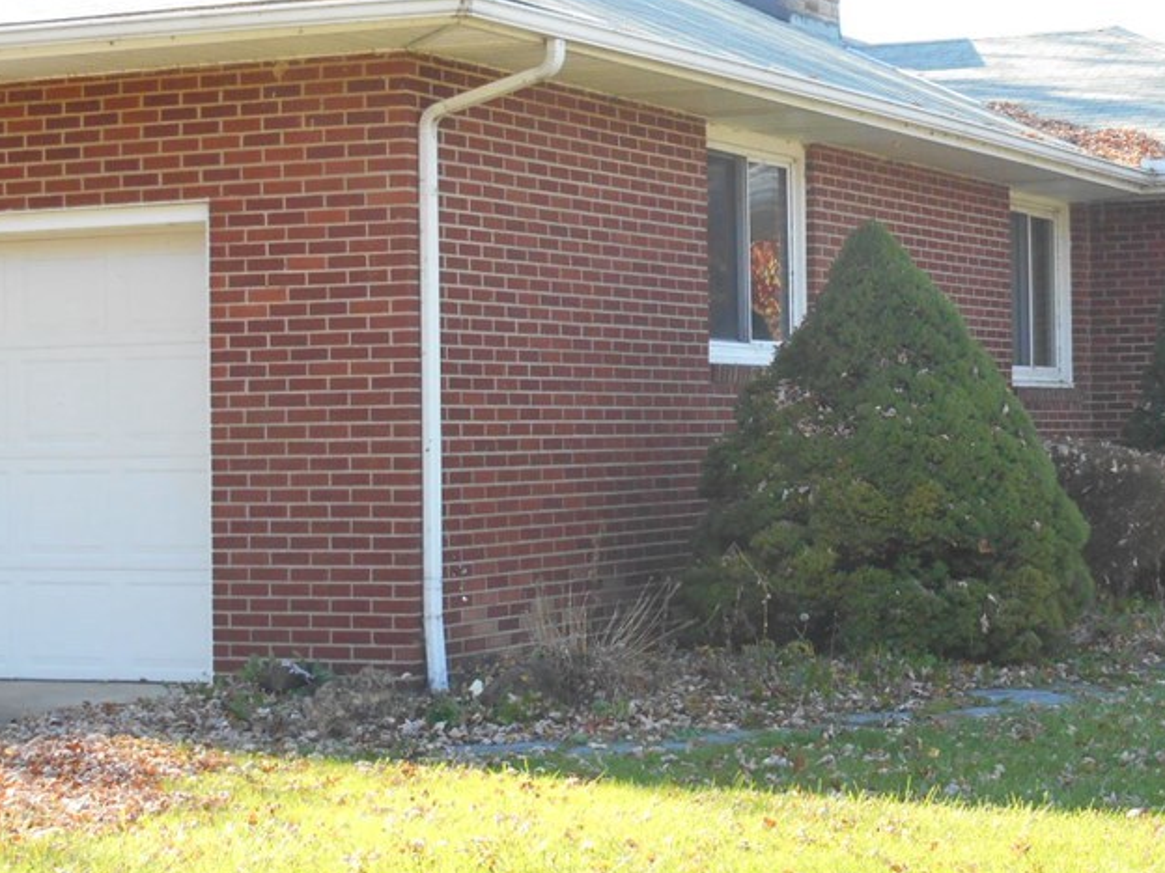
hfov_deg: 22.3
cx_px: 887
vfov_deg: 17.0
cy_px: 420
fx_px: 2928
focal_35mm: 87
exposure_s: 1/250
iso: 280
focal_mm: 9.5
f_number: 4.2
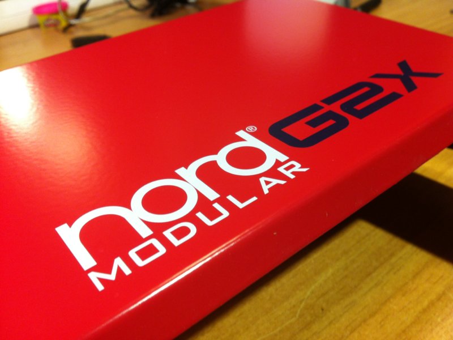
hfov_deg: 52.6
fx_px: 458
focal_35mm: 35
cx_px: 226
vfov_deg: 40.7
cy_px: 170
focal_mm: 3.85
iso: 100
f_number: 2.8
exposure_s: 1/17
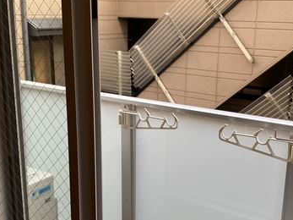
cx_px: 157
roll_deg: -0.8
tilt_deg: -14.0
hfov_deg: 39.6
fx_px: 406
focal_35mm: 48
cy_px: 131
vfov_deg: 30.2
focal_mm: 4.25
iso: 64
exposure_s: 1/122
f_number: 1.8
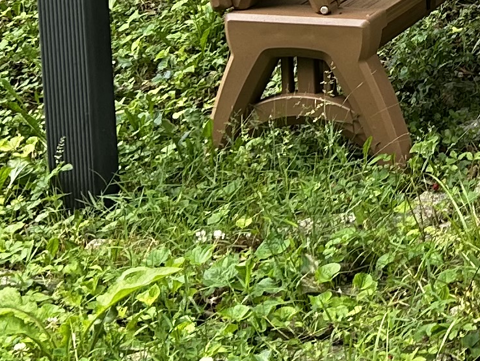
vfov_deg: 9.8
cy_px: -351
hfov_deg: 13.0
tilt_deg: -6.7
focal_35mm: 142
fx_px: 1970
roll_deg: +2.6
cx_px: 755
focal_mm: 5.7
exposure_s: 1/275
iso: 40
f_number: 1.5
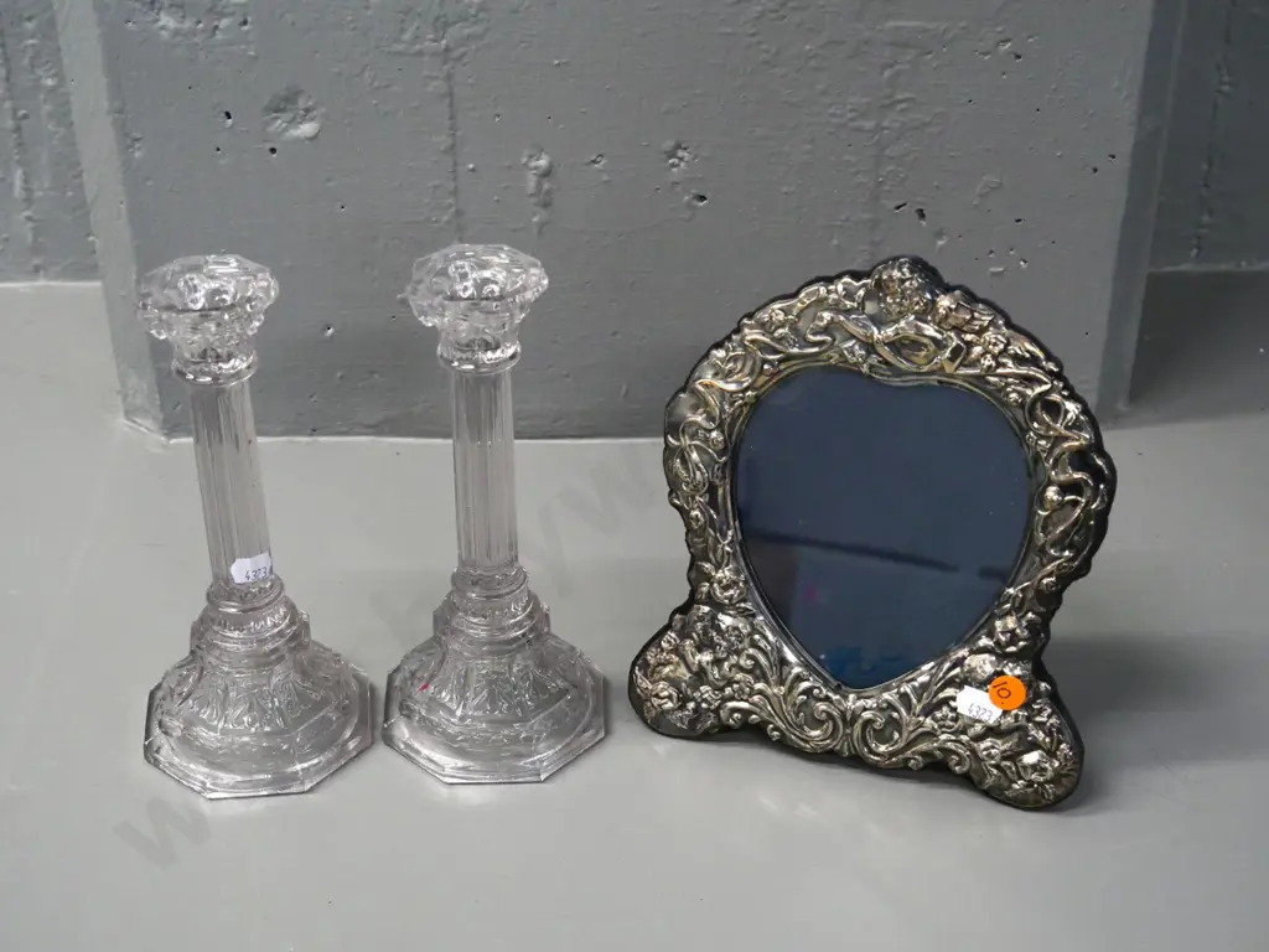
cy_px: 476
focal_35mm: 54
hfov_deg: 35.5
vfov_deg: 27.0
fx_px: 1980
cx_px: 634
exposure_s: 1/125
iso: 1600
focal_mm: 27
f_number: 4.6
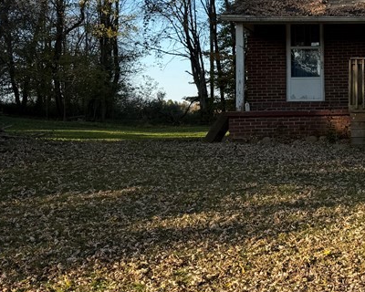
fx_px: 648
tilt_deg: +3.4
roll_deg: +1.8
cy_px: 70
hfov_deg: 27.5
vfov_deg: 25.1
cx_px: 443
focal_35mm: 60
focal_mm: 6.76
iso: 80
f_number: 1.78
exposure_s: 1/1156
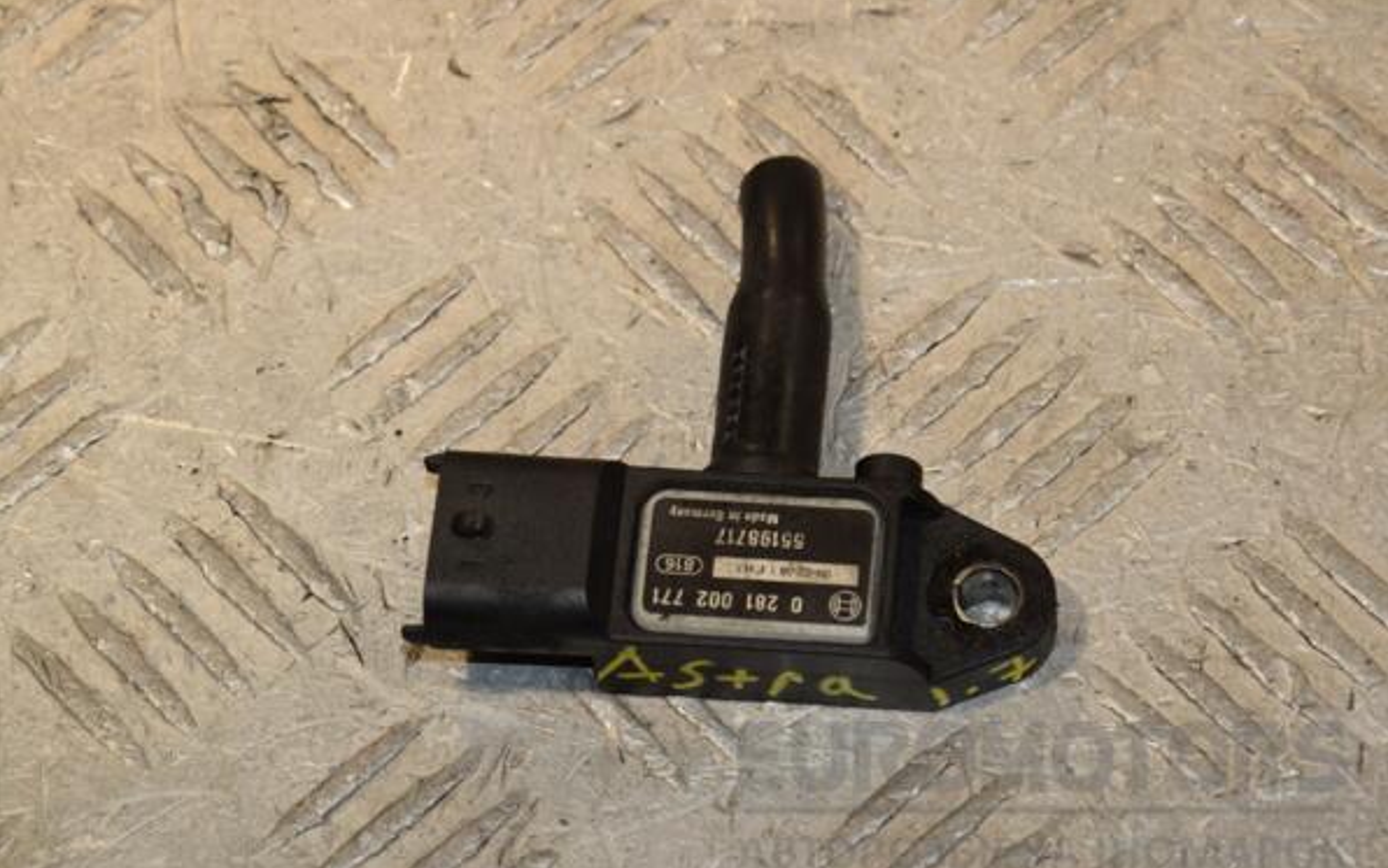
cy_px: 447
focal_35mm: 162
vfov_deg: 8.1
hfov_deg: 13.0
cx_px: 694
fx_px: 6112
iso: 800
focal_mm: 105
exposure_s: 1/200
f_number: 9
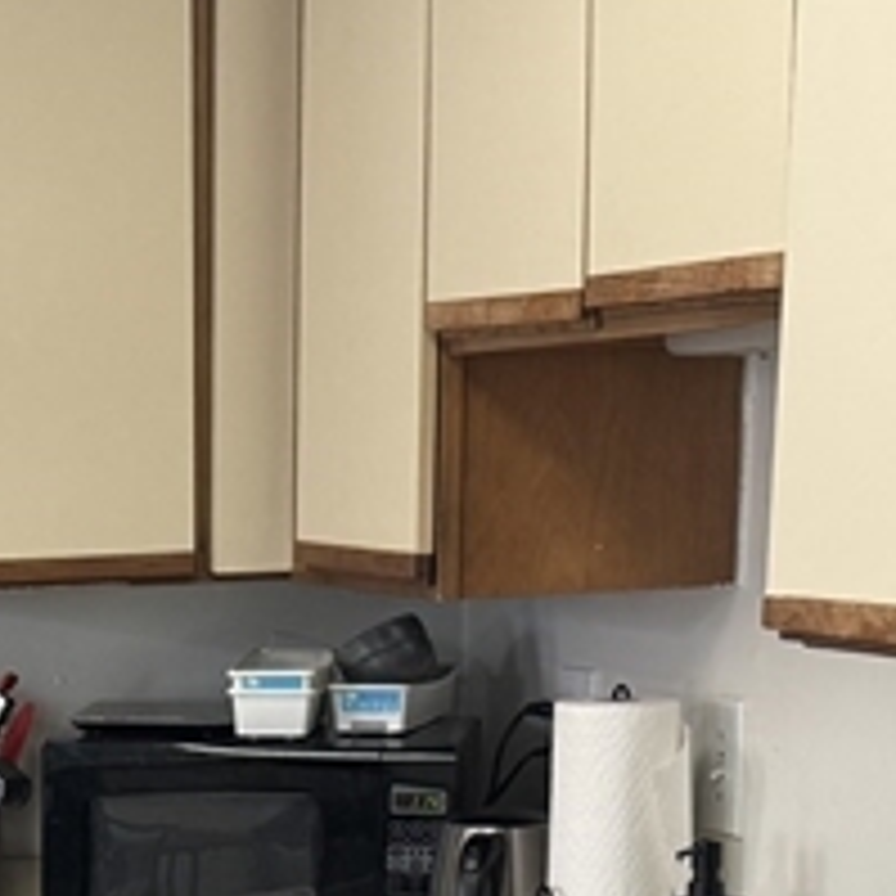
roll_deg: +1.1
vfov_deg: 15.1
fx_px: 3192
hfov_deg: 15.6
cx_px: -86
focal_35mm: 109
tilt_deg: -12.4
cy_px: 1238
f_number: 1.78
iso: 160
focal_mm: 6.76
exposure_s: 1/60
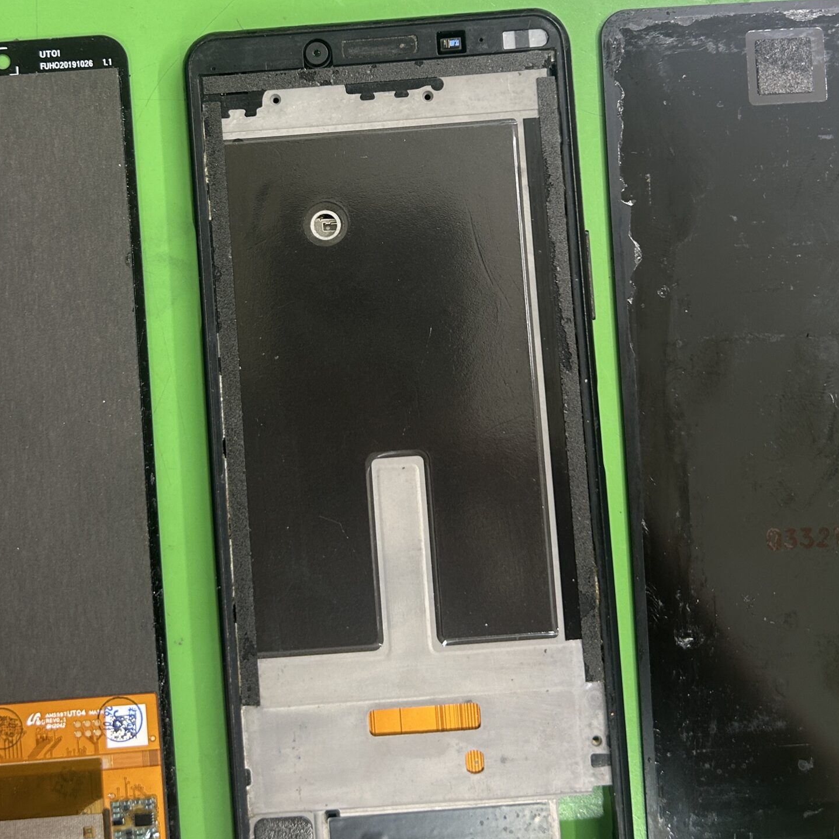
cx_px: 388
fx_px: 1124
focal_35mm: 41
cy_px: 232
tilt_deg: -87.1
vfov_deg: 40.0
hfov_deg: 40.9
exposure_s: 1/60
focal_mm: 5.7
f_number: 1.5
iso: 80
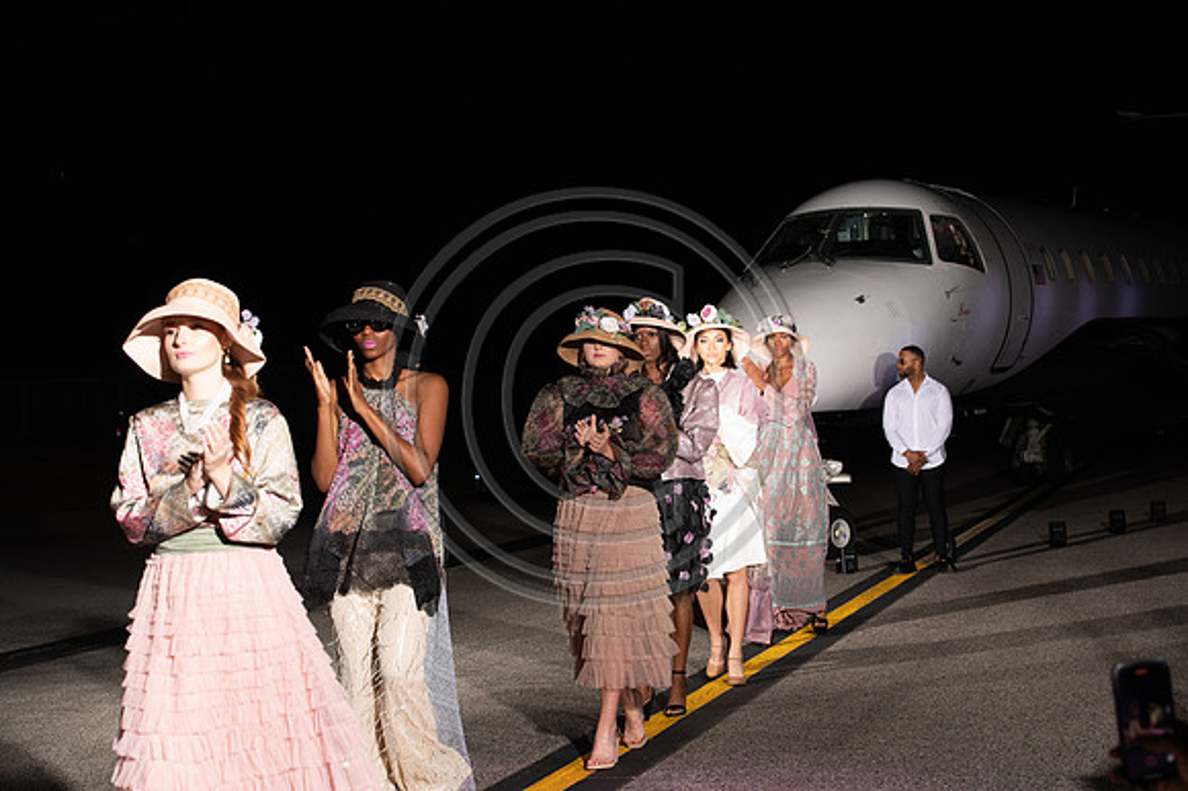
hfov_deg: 28.9
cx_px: 594
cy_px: 396
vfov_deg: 19.4
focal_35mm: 70
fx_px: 2309
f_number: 6.3
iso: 1000
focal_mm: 70
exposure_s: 1/200
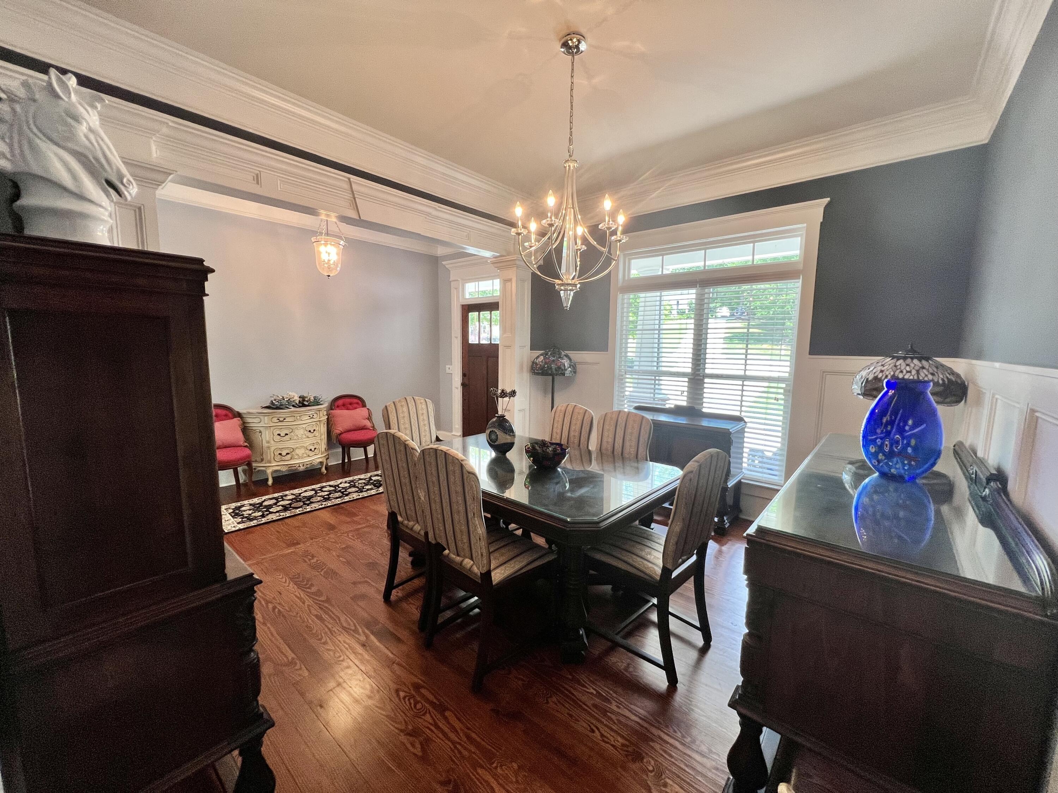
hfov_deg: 106.2
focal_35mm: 13
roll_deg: -1.1
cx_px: 529
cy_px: 396
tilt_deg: -6.9
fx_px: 397
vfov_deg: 89.9
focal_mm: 1.57
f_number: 1.8
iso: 100
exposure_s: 1/120
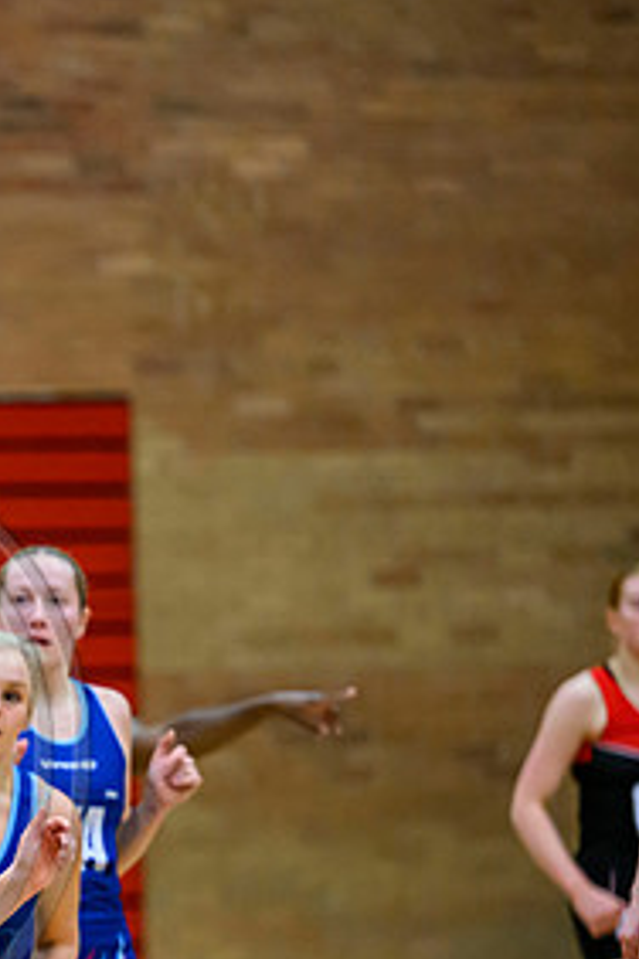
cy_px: 749
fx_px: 9371
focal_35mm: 352
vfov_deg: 5.9
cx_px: -451
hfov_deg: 3.9
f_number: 2.8
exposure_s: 1/1000
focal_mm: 145
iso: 5000
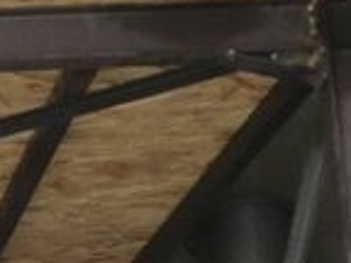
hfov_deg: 13.6
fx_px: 1186
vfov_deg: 11.9
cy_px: 426
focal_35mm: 117
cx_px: -414
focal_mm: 4.22
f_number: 1.8
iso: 2362
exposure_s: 1/13
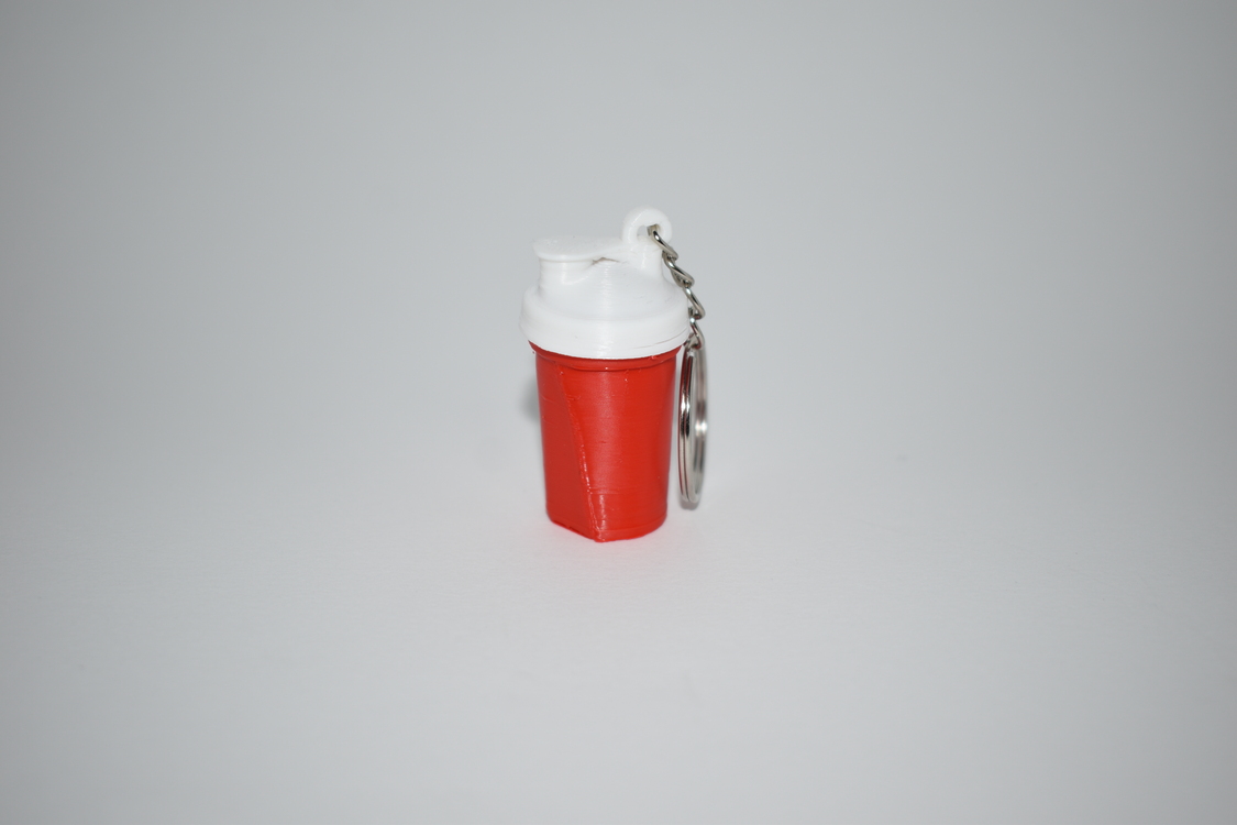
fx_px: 1752
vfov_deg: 26.5
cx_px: 618
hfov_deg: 38.9
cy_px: 412
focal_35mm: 51
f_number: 4.5
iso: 100
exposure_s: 1/100
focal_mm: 34
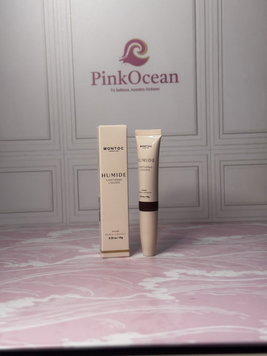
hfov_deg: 30.3
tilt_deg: -4.9
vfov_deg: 39.7
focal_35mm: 48
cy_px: 178
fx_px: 494
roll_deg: +0.2
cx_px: 134
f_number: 1.78
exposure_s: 1/120
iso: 80
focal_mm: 6.76
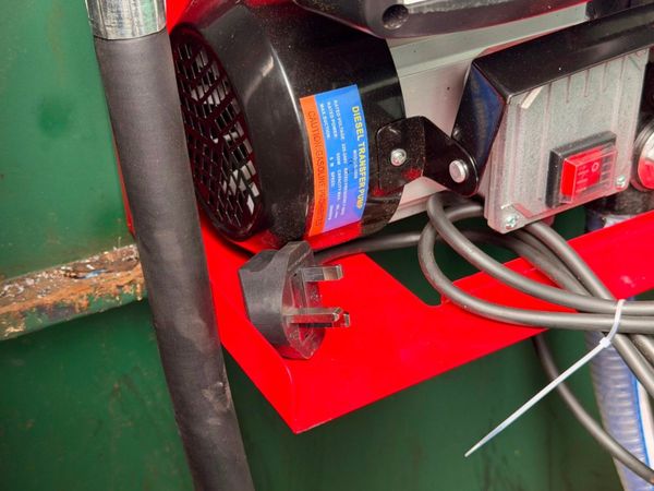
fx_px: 907
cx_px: 327
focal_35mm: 48
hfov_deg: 39.7
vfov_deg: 30.3
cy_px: 246
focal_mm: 6.76
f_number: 1.78
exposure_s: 1/149
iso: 200
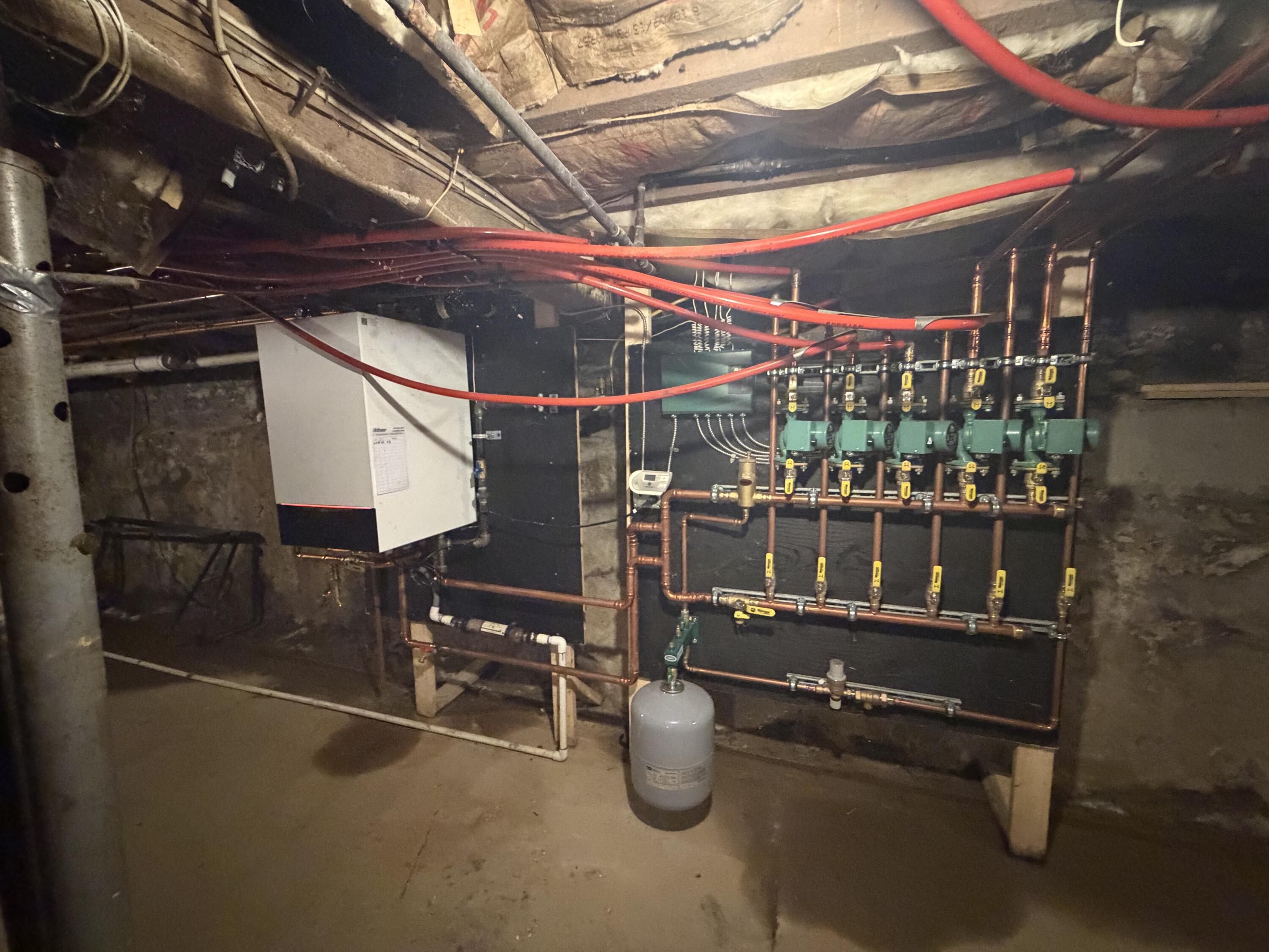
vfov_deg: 85.7
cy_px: 476
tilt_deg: -5.9
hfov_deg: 102.1
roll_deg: +1.5
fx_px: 513
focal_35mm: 14
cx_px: 634
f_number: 2.2
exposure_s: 1/30
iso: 1250
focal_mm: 2.22
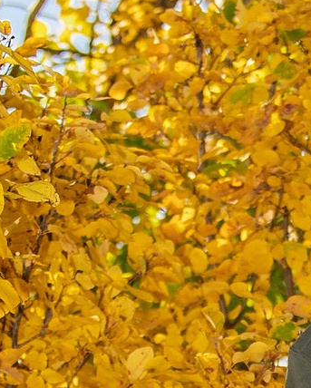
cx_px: 636
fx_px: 2804
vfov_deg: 7.7
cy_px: 642
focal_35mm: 244
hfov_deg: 6.2
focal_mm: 29
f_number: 2.8
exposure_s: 1/2000
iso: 320
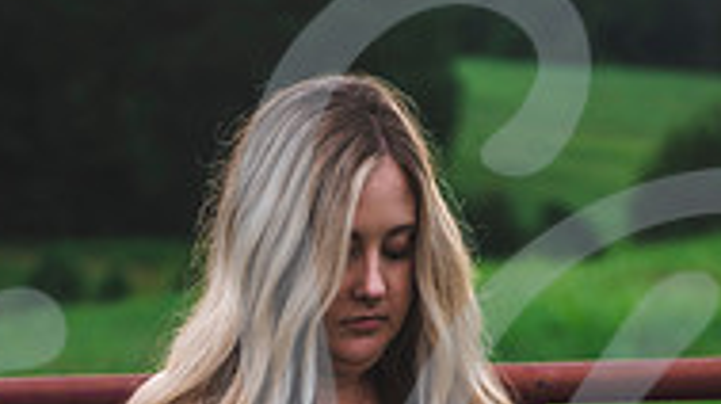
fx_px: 3152
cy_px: 595
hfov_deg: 13.0
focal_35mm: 165
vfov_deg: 7.2
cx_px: 362
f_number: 2.8
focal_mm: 66
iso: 200
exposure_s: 1/1000
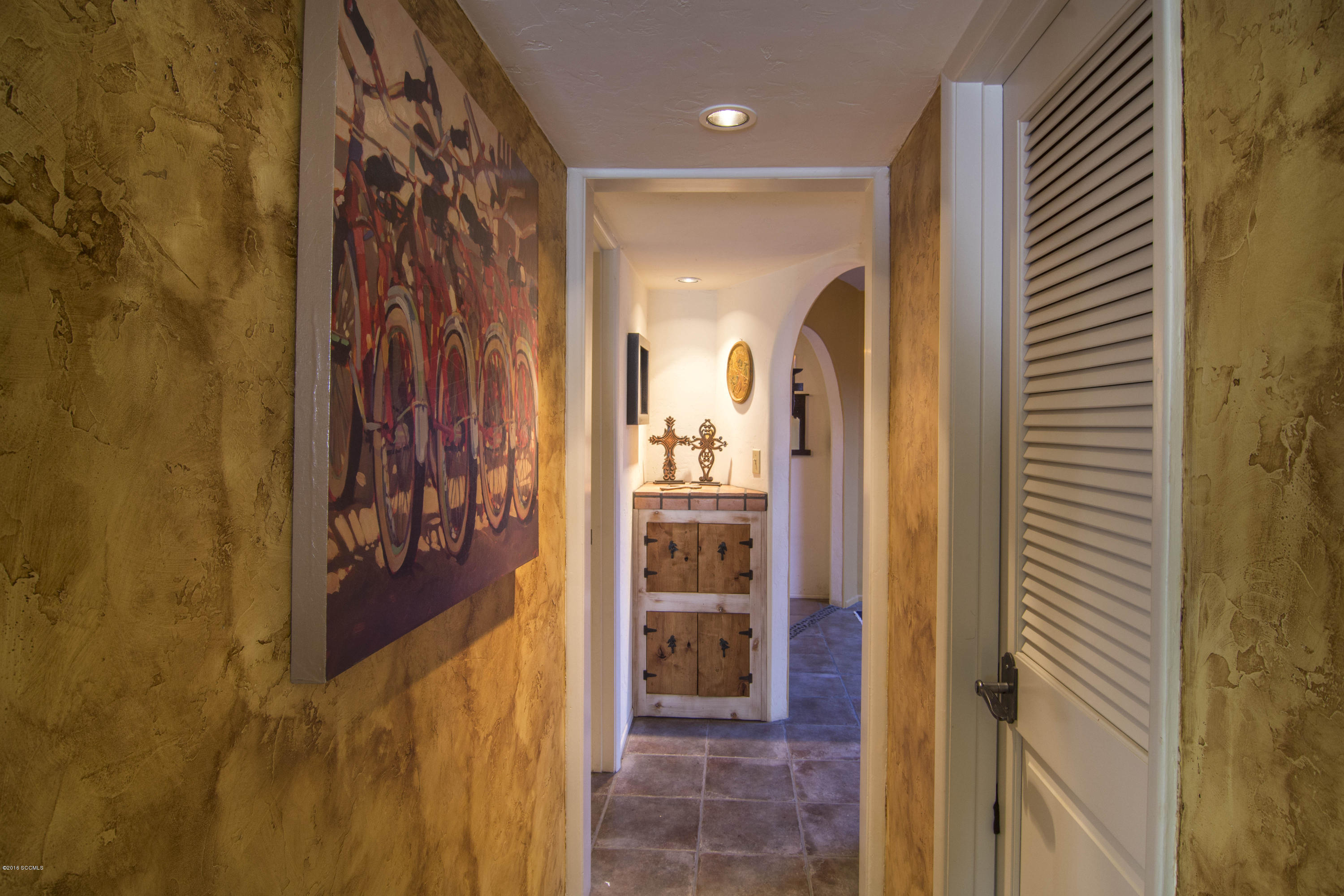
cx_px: 672
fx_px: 672
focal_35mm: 18
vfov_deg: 67.4
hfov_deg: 90.0
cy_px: 448
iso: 100
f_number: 8
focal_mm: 12
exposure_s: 2
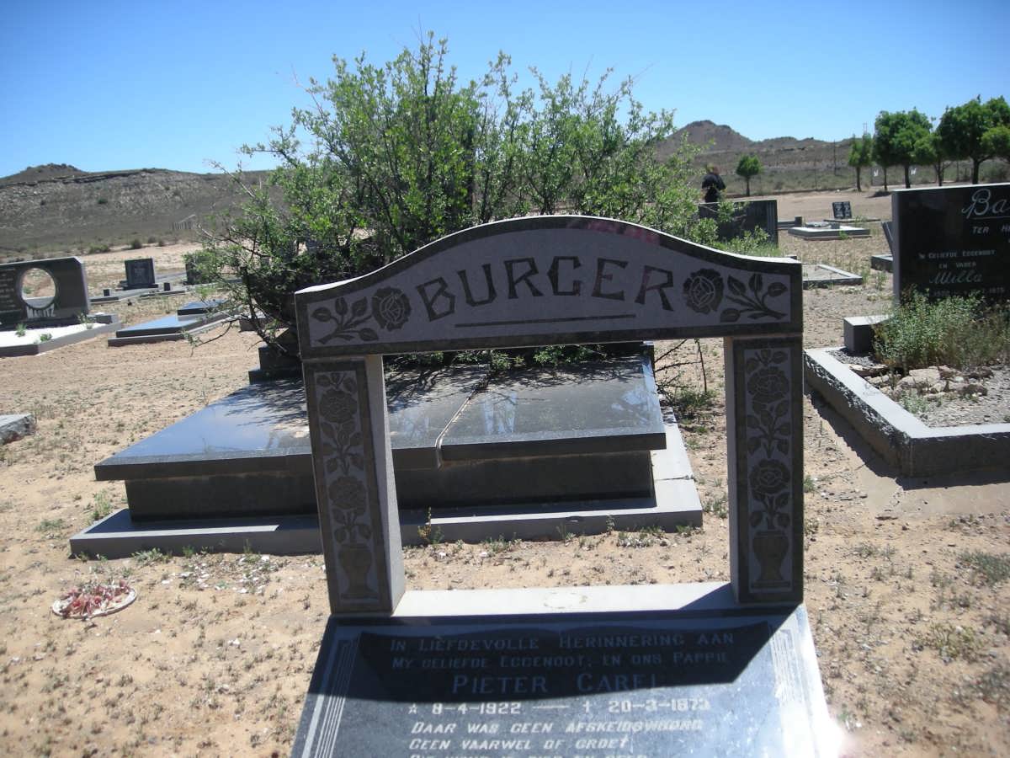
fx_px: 1021
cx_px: 505
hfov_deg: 52.6
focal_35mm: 35
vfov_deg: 40.7
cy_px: 379
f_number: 5.7
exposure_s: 1/170
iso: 50
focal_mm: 5.7
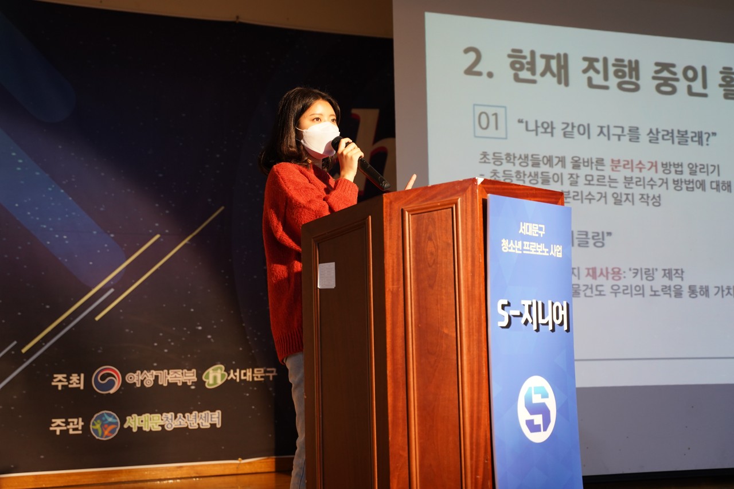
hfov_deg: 39.6
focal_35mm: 50
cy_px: 244
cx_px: 367
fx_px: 1019
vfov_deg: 27.0
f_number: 3.2
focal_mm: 50
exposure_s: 1/160
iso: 1600
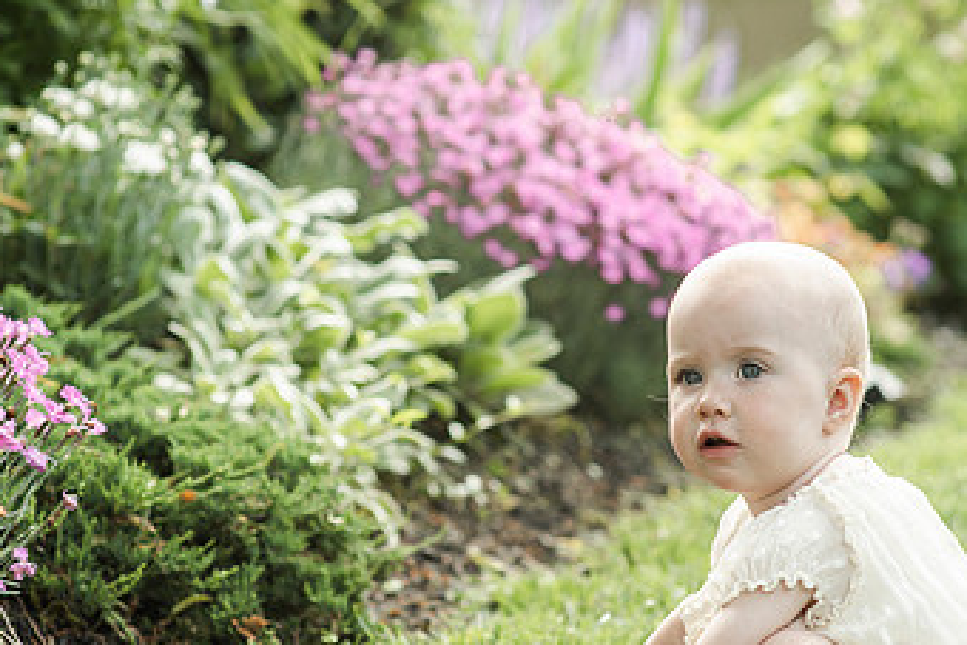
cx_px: 509
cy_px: 425
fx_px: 3896
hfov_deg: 14.1
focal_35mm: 145
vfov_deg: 9.5
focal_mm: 85
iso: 800
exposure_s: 1/1600
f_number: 3.5
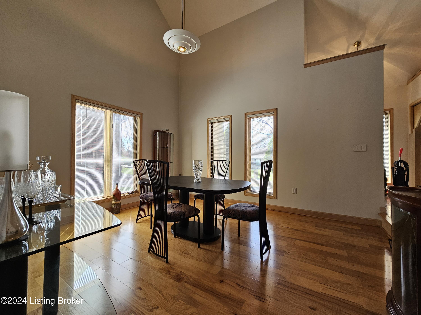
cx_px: 210
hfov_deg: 106.2
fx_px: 158
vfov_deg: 89.9
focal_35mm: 13
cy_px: 158
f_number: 2.2
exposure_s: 1/60
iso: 50
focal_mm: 2.2
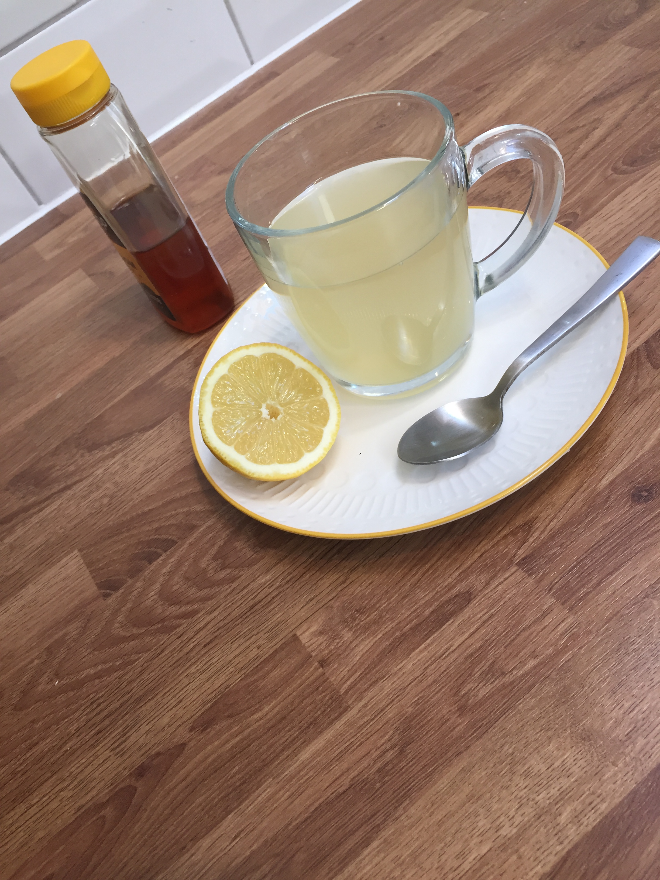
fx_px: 737
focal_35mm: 29
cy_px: 440
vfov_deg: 61.7
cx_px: 330
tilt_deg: -45.5
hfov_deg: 48.2
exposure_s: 1/33
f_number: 2.2
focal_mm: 4.15
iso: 32
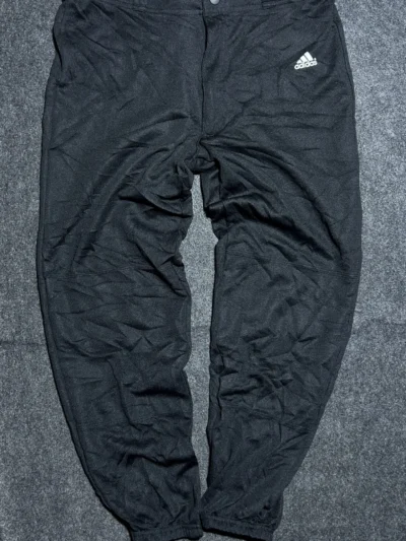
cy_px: 270
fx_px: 406
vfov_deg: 67.3
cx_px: 203
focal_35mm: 26
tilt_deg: -61.9
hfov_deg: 53.1
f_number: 1.5
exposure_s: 1/50
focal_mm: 5.7
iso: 125
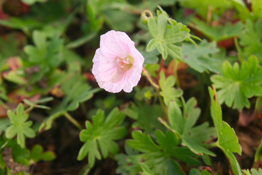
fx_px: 600
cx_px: 131
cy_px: 88
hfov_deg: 24.6
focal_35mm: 82
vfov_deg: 16.6
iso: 1250
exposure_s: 1/500
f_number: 8
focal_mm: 55
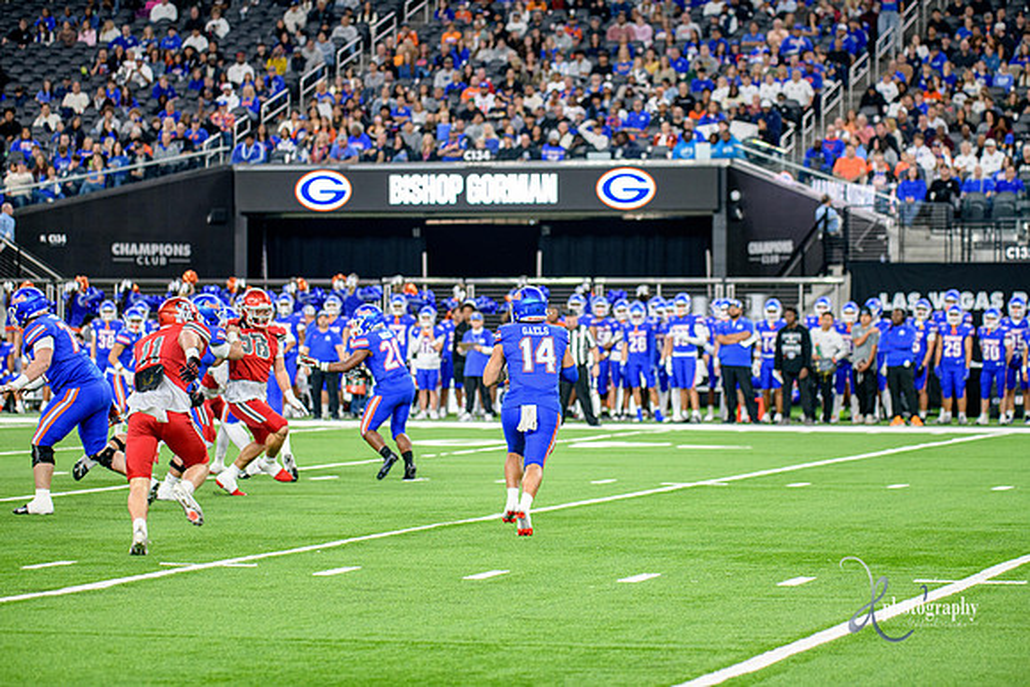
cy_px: 344
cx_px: 515
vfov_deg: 10.2
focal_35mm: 135
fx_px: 3863
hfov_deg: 15.2
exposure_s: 1/400
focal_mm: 135
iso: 1250
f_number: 2.8
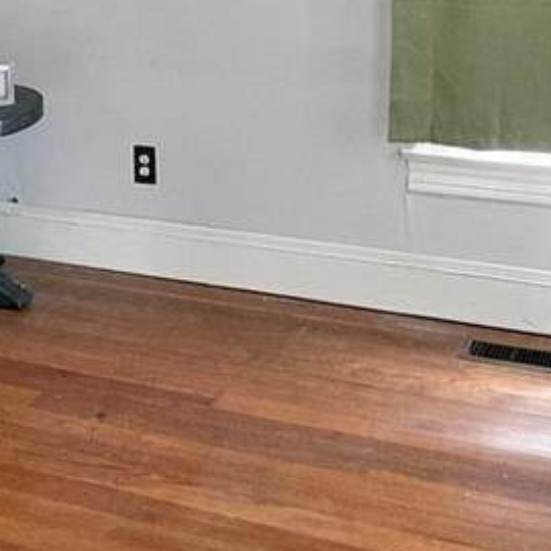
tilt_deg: +1.5
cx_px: 280
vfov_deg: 23.1
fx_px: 1189
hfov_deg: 26.1
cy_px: -167
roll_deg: +0.8
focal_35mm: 66
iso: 250
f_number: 2.2
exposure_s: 1/60
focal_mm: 2.2
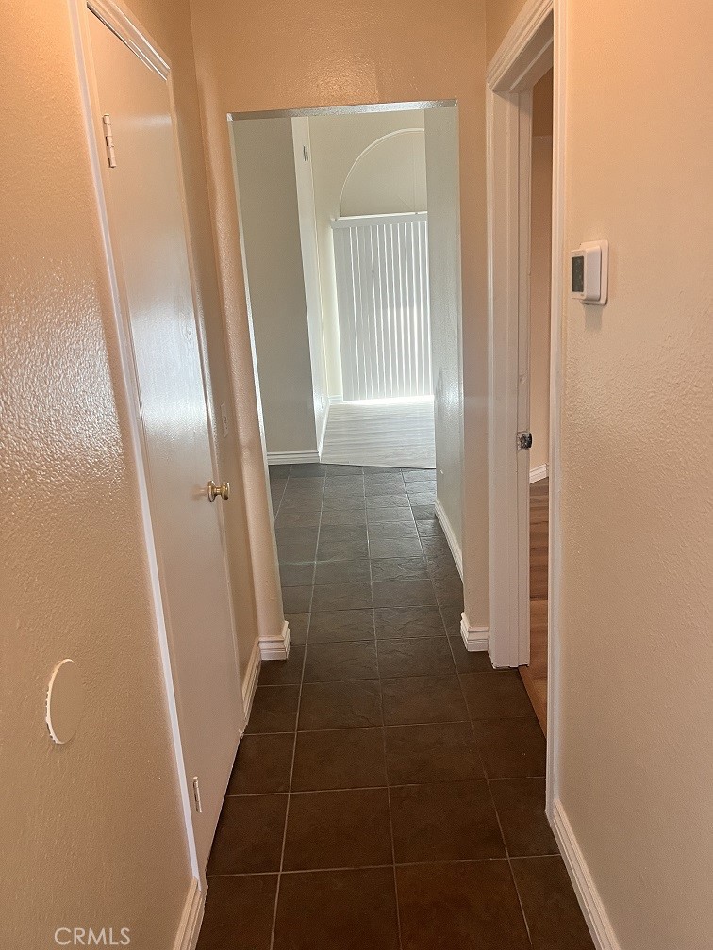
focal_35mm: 26
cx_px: 356
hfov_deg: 53.1
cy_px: 475
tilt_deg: -15.0
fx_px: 714
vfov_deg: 67.3
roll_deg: +3.7
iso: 200
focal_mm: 5.7
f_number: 1.5
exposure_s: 1/60
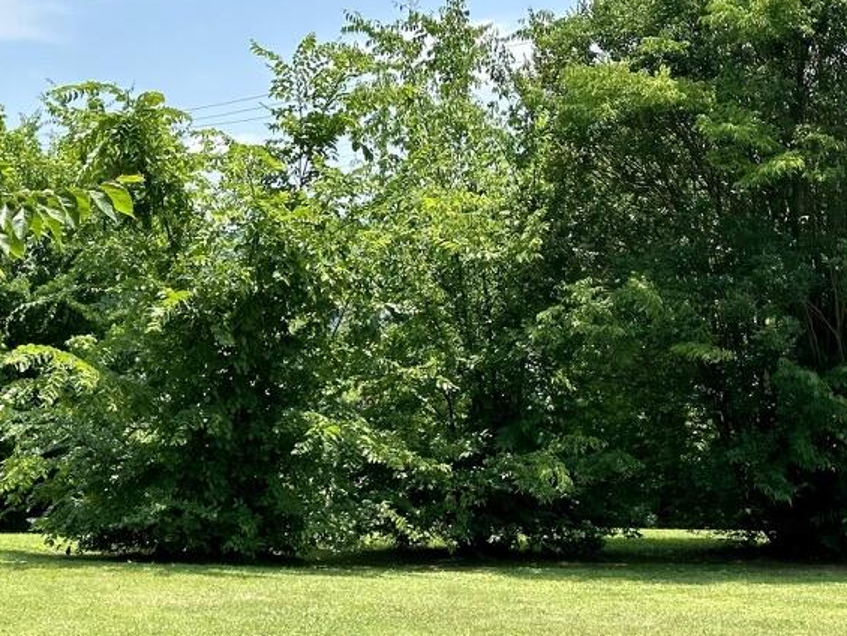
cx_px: 100
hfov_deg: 22.0
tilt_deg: -1.5
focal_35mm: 87
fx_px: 2129
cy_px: 414
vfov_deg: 16.9
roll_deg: +0.2
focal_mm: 6.86
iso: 64
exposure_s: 1/2252
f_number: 1.78
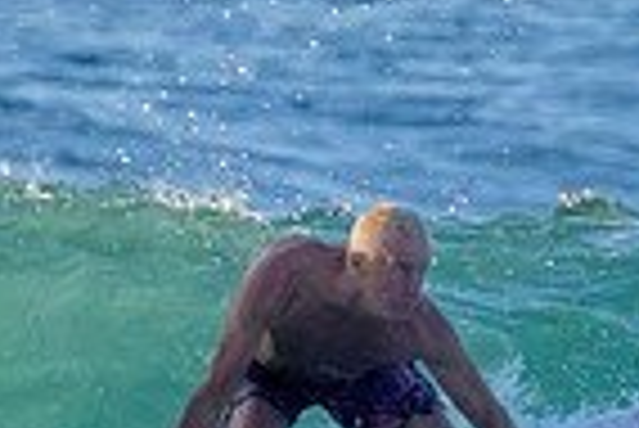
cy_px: 464
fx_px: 69028
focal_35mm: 3885
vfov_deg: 0.4
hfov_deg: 0.5
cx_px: 585
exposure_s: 1/1600
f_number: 11
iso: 2200
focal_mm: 800
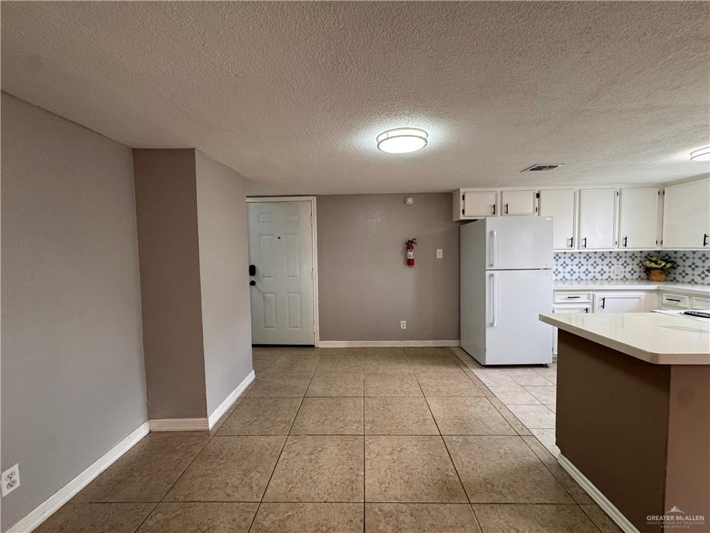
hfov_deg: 102.1
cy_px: 266
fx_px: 287
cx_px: 355
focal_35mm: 14
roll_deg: +1.2
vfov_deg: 85.7
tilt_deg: -2.9
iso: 250
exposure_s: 1/120
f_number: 2.2
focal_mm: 2.22
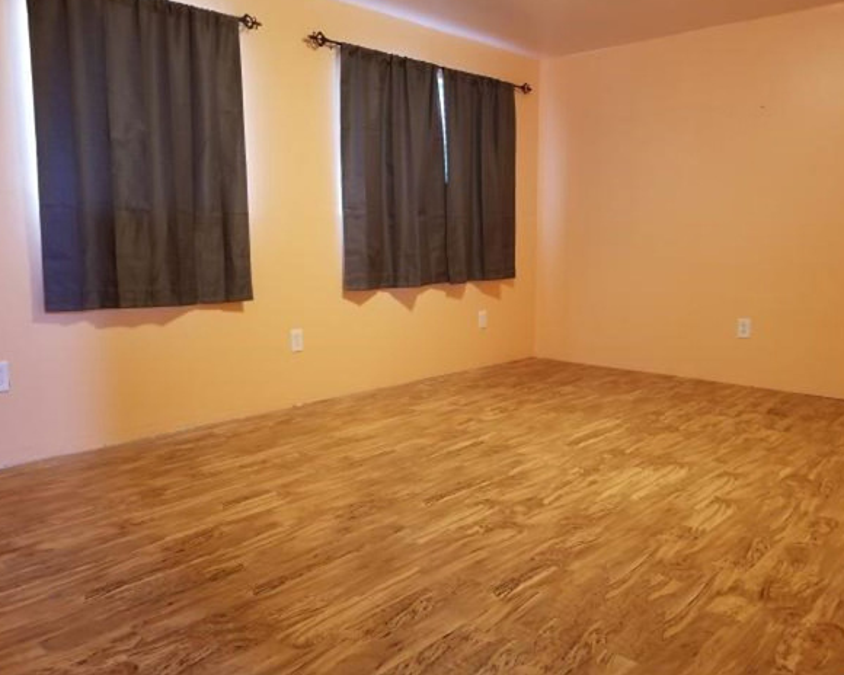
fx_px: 699
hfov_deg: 62.2
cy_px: 339
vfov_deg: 51.5
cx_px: 421
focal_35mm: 28
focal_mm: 4.3
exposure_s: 1/20
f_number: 1.7
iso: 250
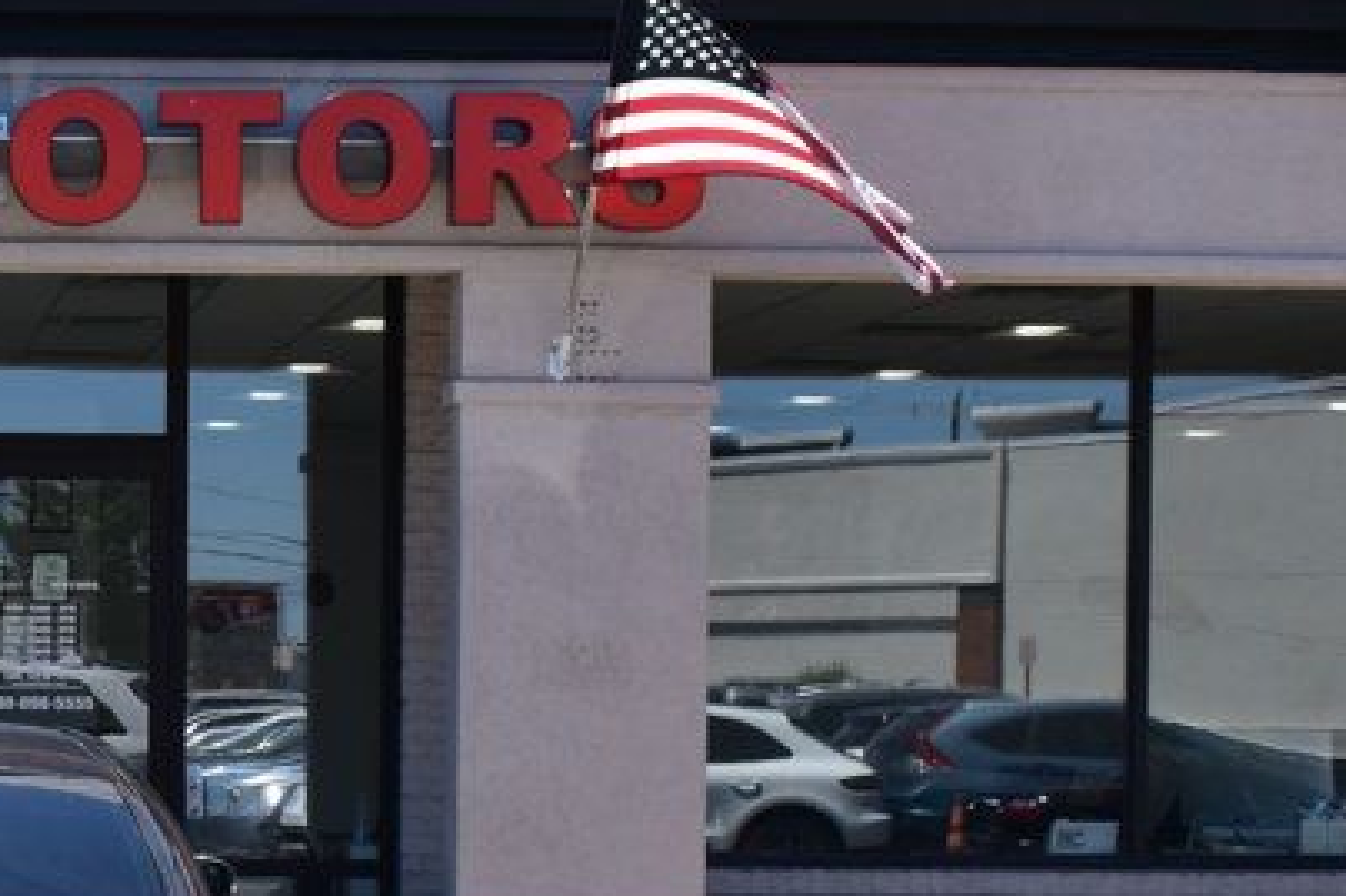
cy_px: 783
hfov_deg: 17.9
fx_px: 4121
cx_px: -130
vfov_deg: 12.3
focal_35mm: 110
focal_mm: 29
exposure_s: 1/400
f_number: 11
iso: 400
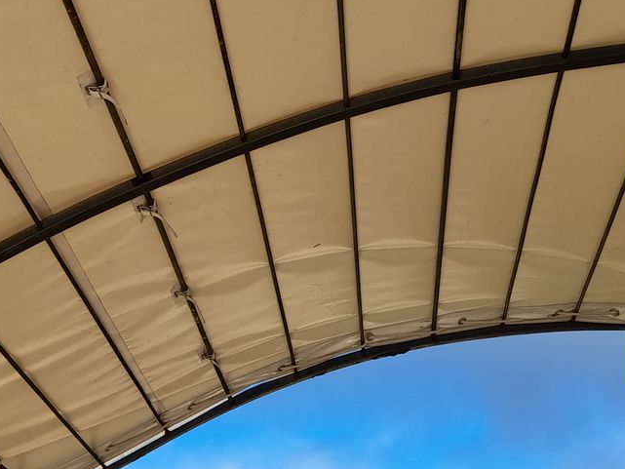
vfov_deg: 36.1
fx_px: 704
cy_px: 126
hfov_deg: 46.1
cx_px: 155
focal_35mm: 39
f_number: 2
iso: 20
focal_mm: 4.6
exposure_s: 1/549
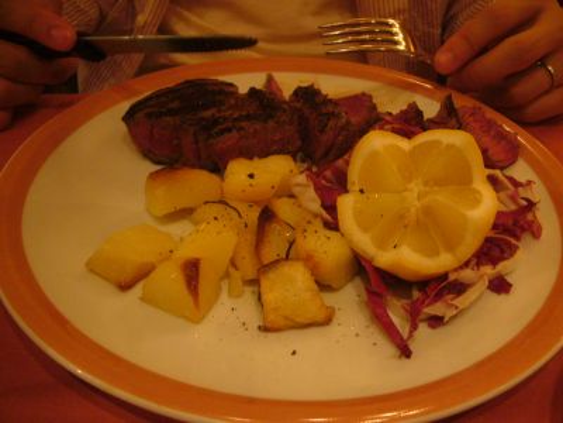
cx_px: 282
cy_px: 212
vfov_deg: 40.7
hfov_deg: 52.6
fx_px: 569
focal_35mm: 35
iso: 200
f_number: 2.8
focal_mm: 5.8
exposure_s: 1/8
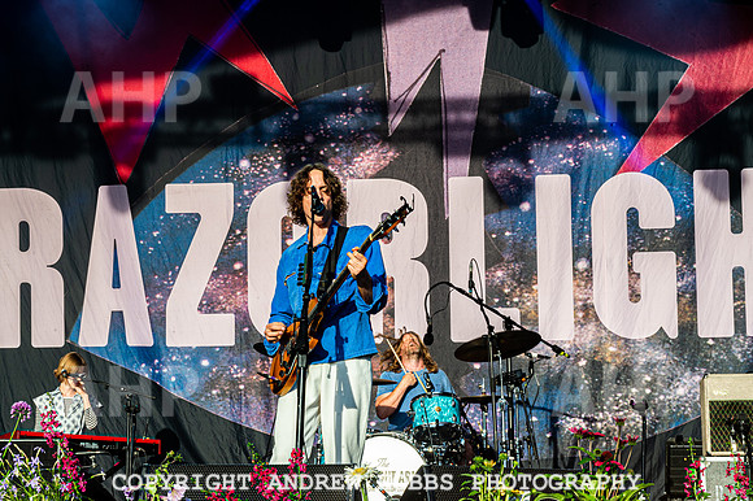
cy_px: 242
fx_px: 1535
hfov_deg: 27.6
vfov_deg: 18.5
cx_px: 364
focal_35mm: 73
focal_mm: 70
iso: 640
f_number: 22
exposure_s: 1/100
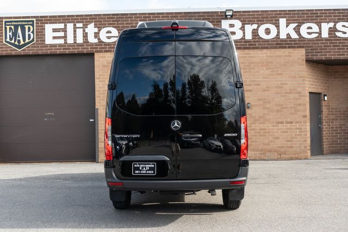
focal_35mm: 42
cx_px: 174
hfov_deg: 46.4
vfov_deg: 31.9
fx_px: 406
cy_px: 116
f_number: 4
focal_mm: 28
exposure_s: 1/320
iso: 125
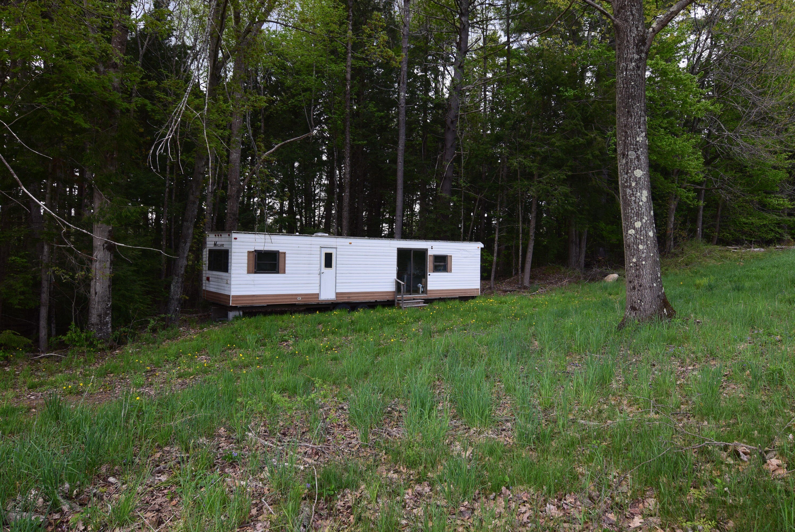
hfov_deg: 73.7
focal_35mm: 24
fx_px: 530
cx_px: 398
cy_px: 266
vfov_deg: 53.2
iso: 400
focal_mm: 16
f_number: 9
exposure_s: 1/160
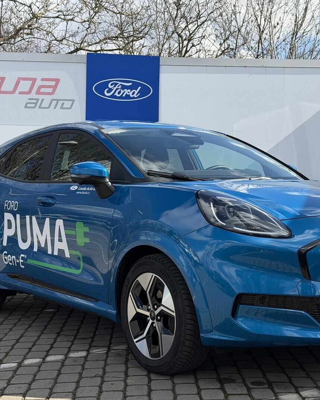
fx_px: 746
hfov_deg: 24.2
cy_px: 199
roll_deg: +0.4
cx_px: 191
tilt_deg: -1.4
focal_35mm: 63
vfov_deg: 30.0
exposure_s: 1/3704
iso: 64
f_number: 1.78
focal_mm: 6.76
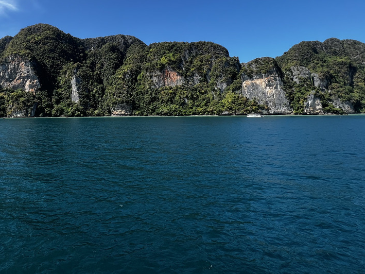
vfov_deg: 59.0
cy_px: 82
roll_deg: +0.6
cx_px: 100
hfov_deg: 72.1
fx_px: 232
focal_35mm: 22
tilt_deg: +7.9
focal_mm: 1.57
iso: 32
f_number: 1.8
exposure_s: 1/847
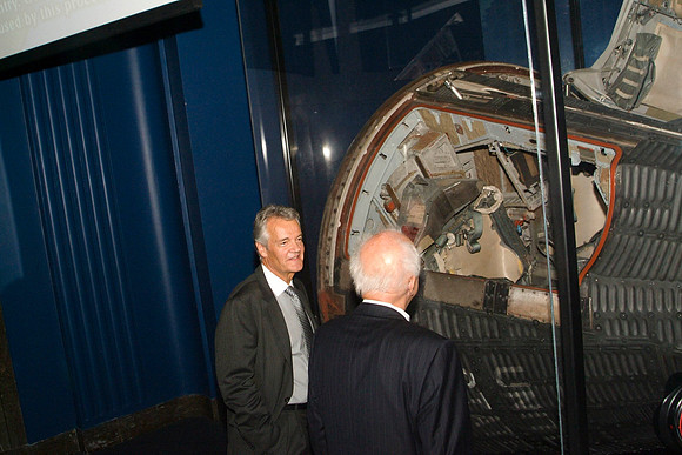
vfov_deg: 36.9
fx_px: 682
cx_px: 341
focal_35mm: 36
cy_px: 228
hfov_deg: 53.1
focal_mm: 24
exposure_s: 1/45
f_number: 11
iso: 1600
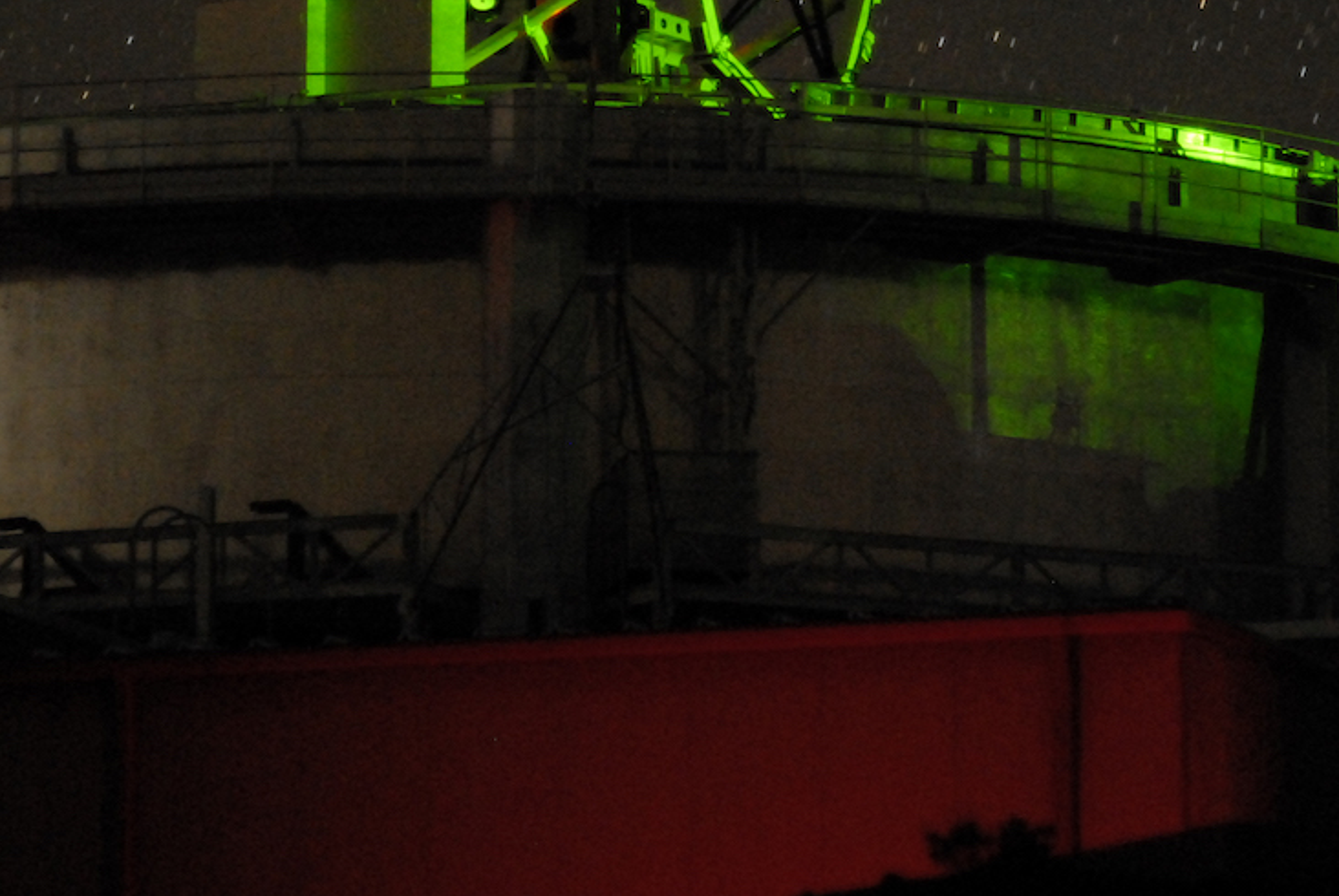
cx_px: 622
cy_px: 239
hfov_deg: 33.9
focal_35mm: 59
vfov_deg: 22.9
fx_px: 2197
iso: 1600
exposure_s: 30
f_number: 2.8
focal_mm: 24
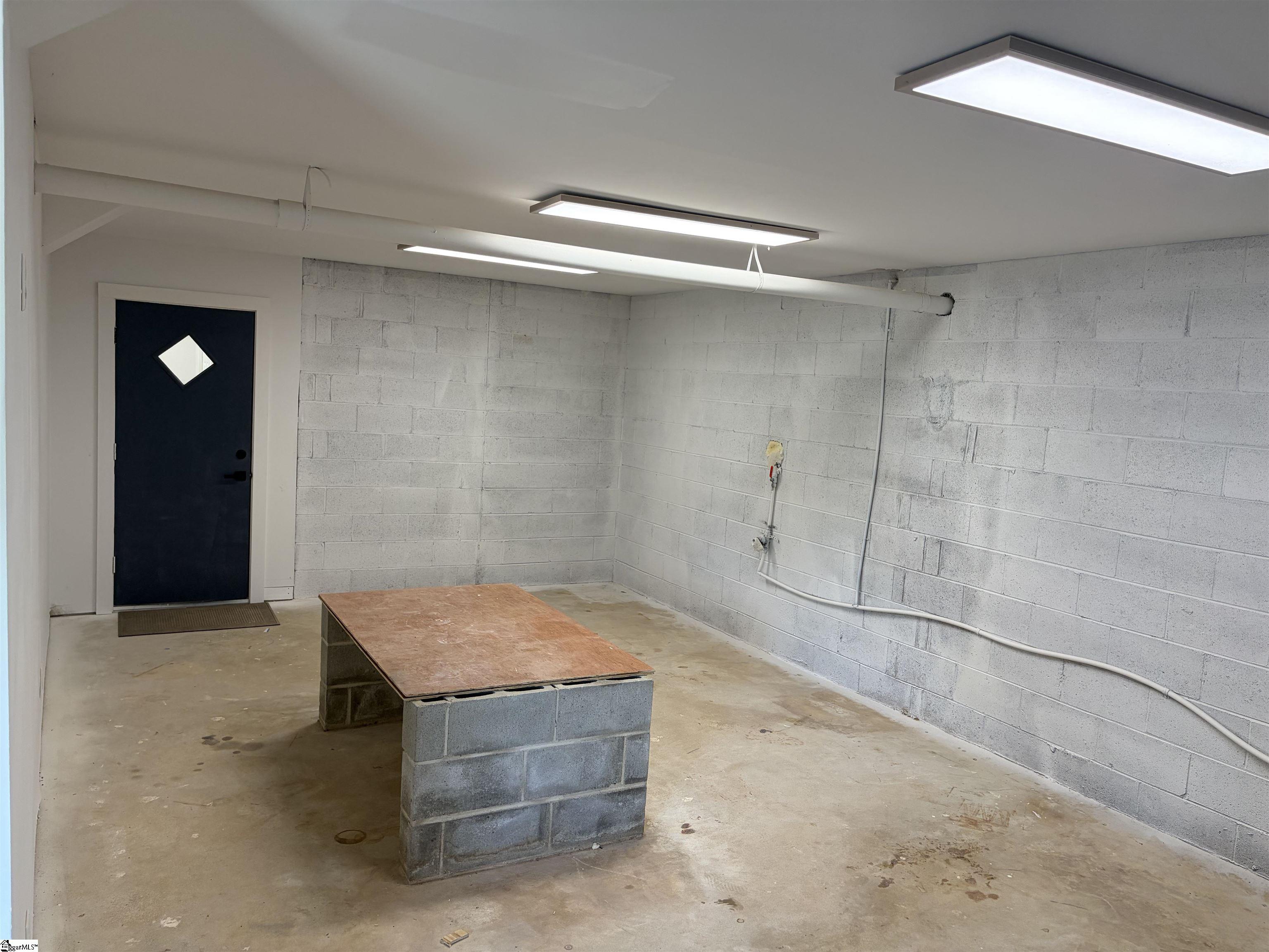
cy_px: 476
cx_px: 634
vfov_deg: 53.1
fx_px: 953
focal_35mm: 26
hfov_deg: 67.3
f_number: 1.6
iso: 125
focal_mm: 5.96
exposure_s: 1/161
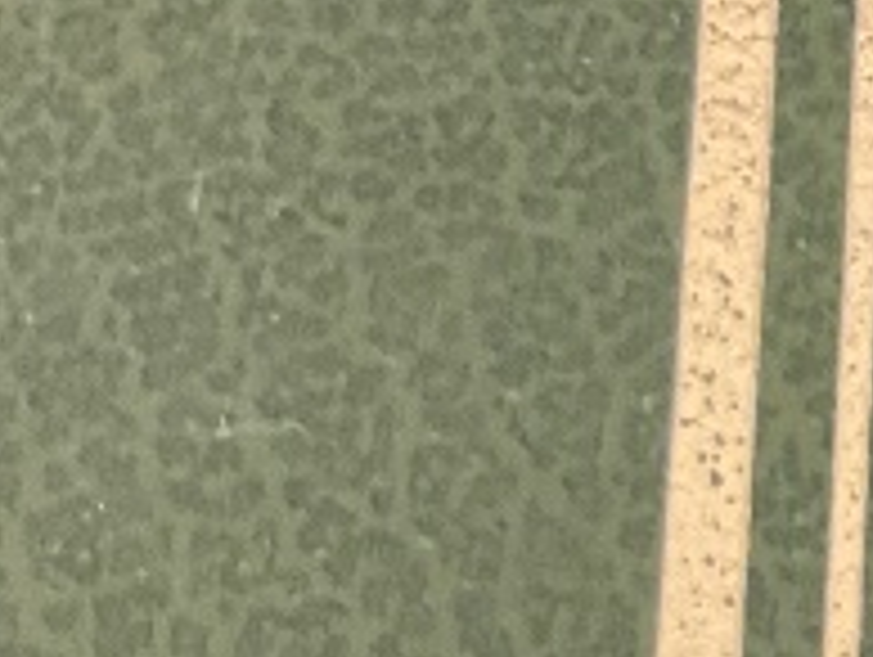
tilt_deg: -68.3
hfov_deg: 9.6
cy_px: 279
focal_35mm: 179
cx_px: 2182
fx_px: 4520
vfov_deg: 8.3
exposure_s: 1/50
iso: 100
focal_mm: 3
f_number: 1.8
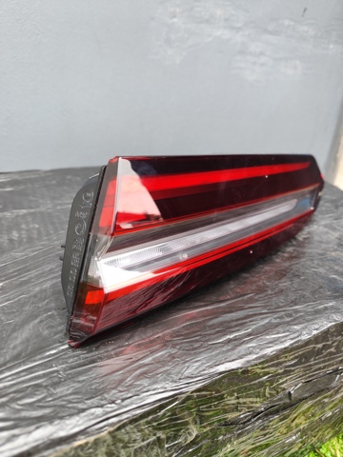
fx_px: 304
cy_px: 228
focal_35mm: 23
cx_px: 172
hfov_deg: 58.9
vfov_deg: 73.9
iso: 640
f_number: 1.65
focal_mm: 6.19
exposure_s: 1/100
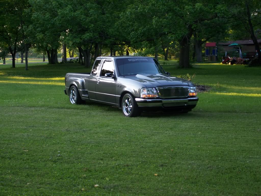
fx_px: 528
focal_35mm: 70
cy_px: 98
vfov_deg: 21.0
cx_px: 130
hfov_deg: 27.8
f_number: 3.2
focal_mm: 14.7
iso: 125
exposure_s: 1/100
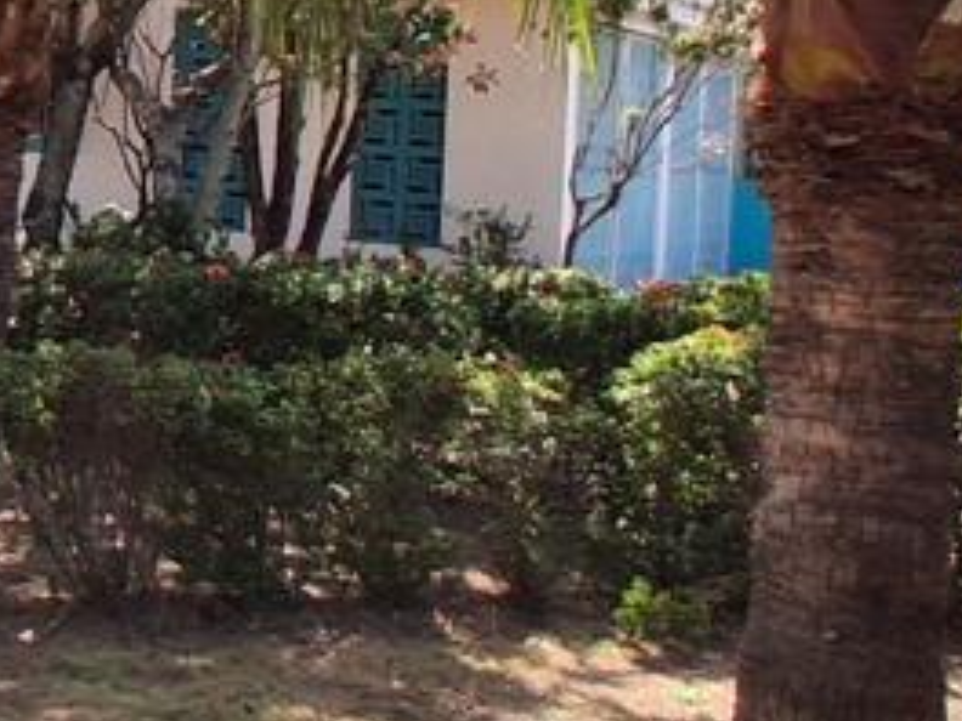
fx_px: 1834
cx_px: -160
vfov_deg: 21.9
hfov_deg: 26.5
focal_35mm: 66
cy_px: 106
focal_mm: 1.4
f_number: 2.2
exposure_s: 1/1022
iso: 50
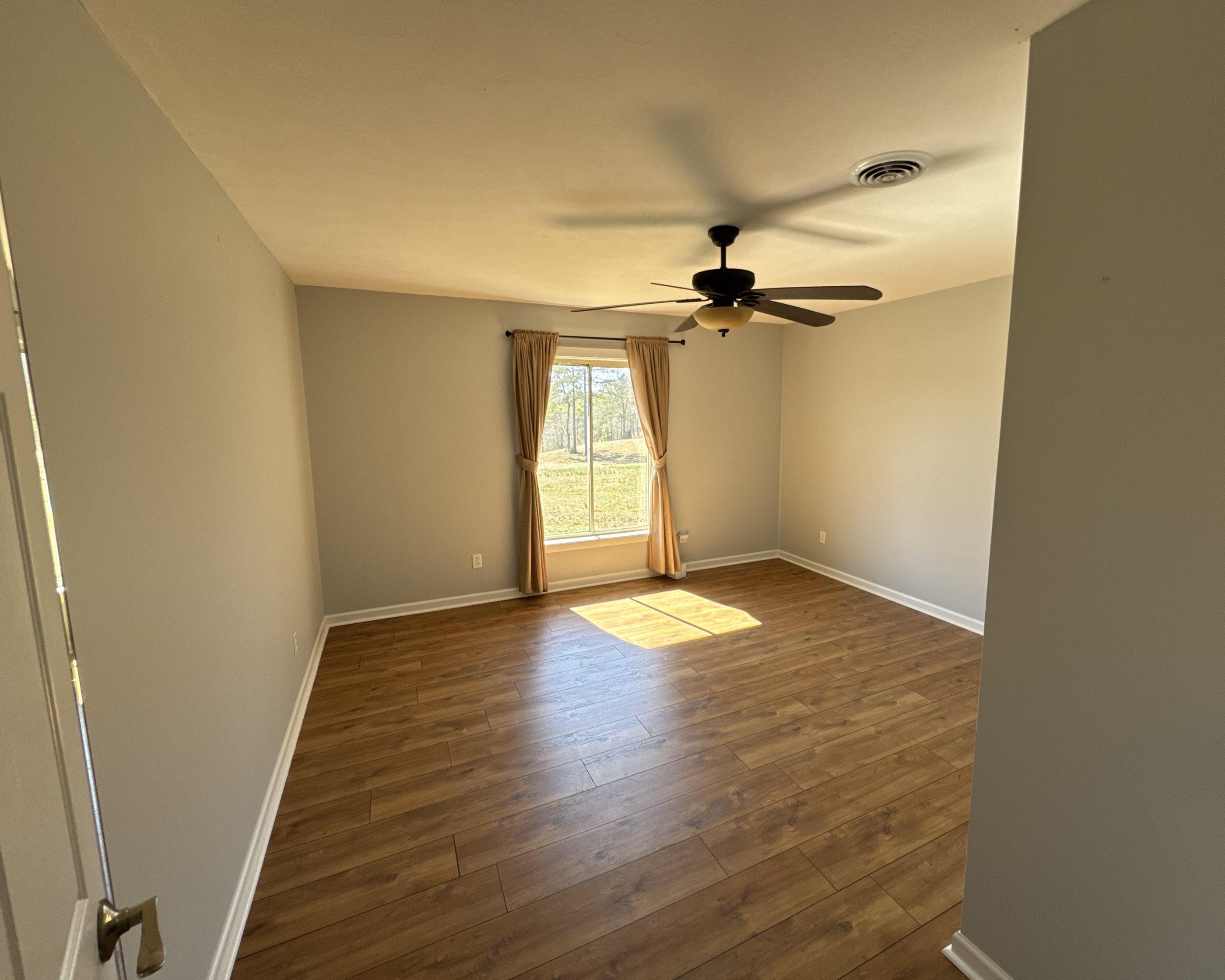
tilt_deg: -7.7
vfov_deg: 84.0
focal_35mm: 15
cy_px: 480
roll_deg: +0.1
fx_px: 544
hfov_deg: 96.7
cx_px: 654
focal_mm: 2.22
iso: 40
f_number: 2.2
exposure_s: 1/110
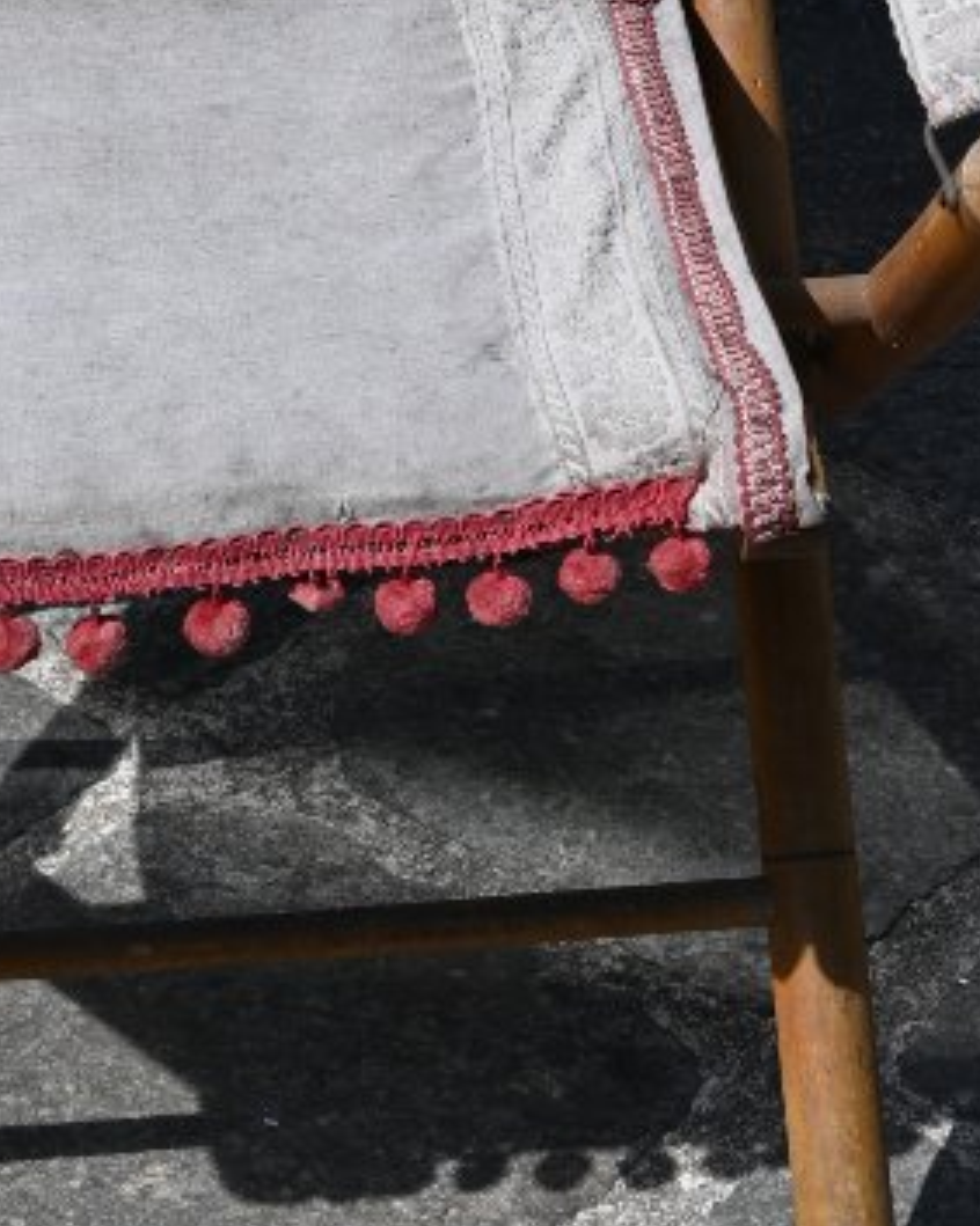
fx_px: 4949
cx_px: 278
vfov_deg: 13.9
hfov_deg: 11.3
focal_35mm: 136
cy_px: -69
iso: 100
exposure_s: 1/400
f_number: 7.1
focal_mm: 28.5
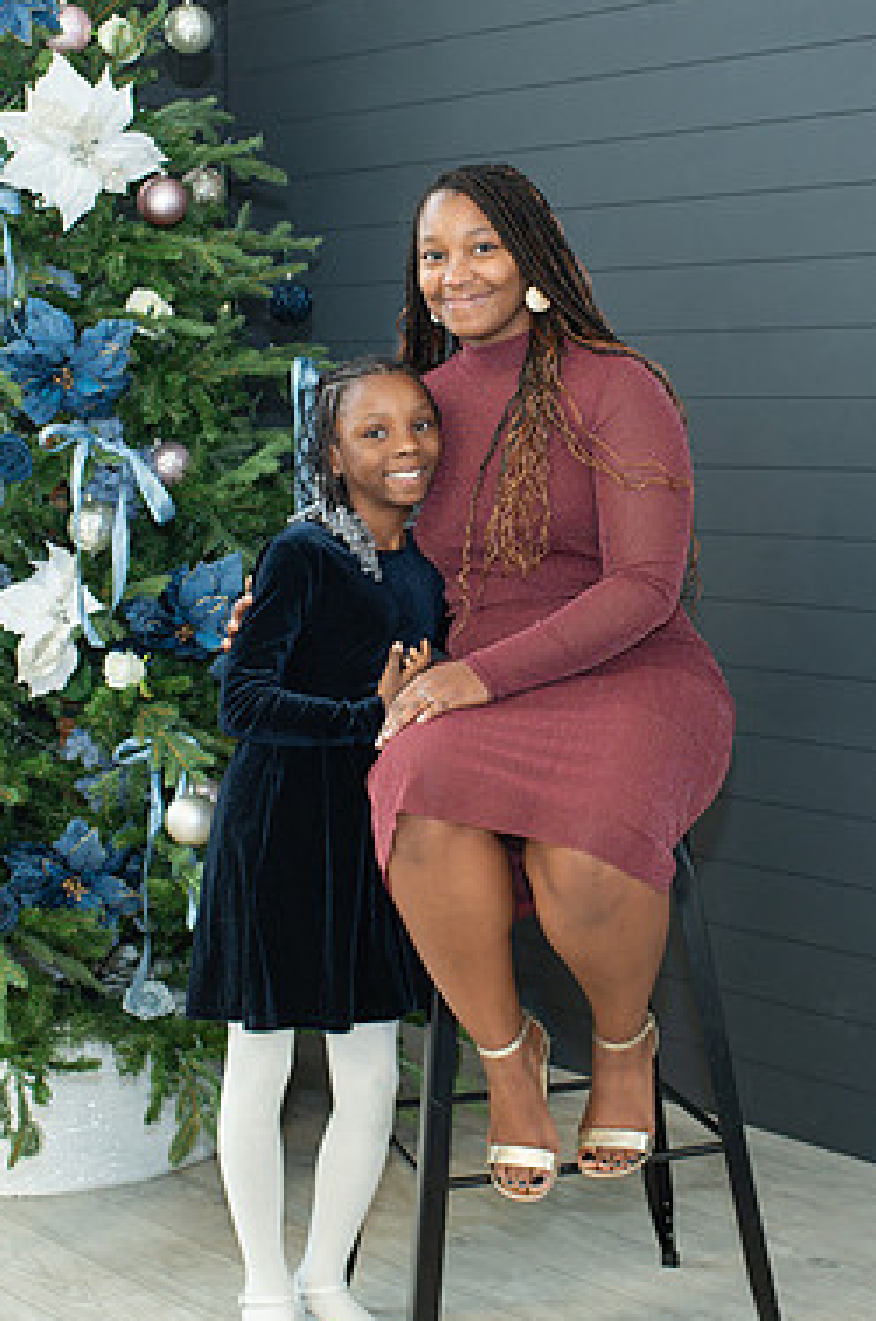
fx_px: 2454
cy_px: 595
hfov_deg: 20.2
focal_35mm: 67
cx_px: 497
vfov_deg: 30.1
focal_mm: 35
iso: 560
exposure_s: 1/200
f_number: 3.5
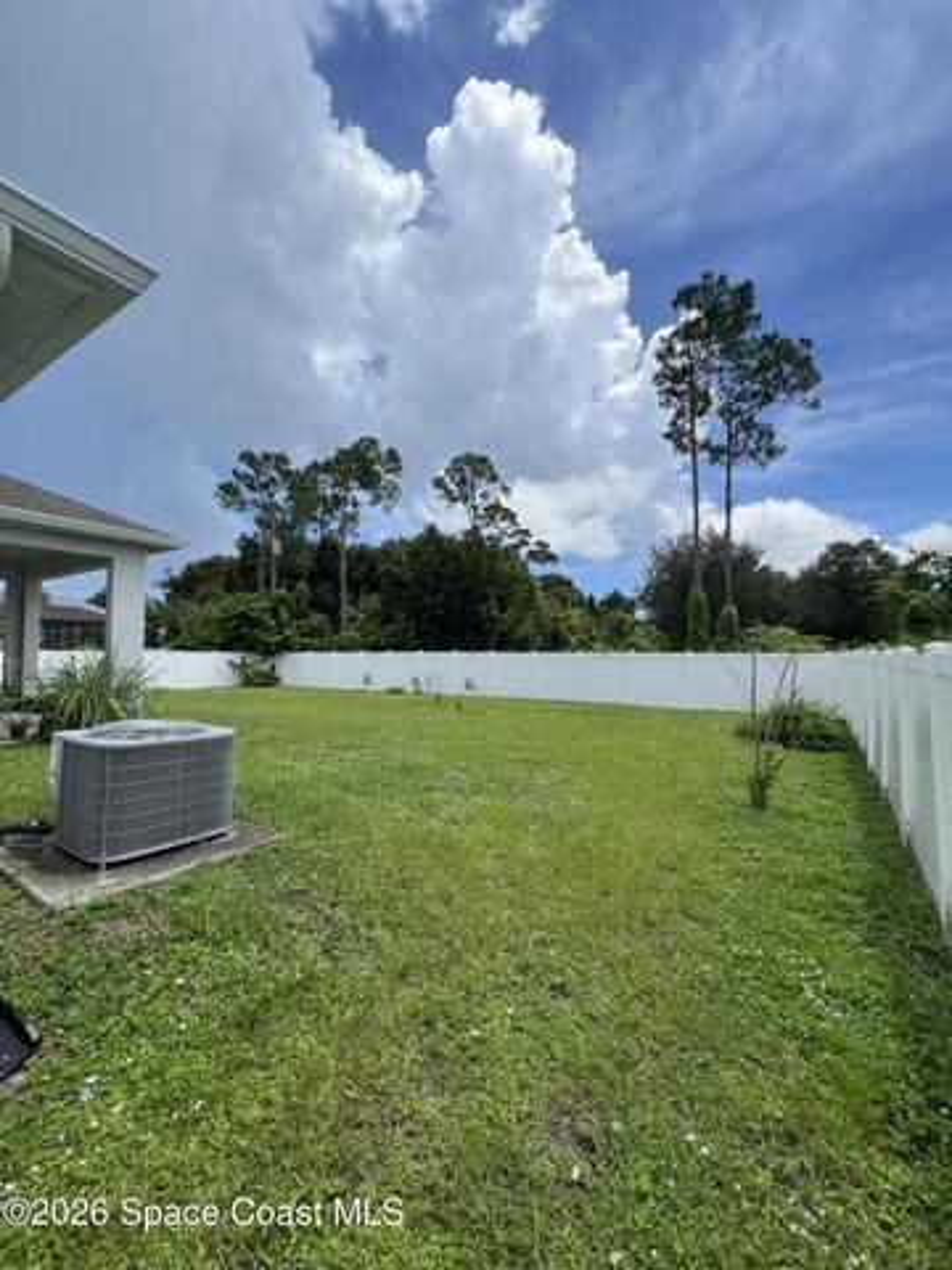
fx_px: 477
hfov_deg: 89.9
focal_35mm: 13
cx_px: 476
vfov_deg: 106.2
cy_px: 635
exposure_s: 1/2053
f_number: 1.8
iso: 32
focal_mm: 1.57
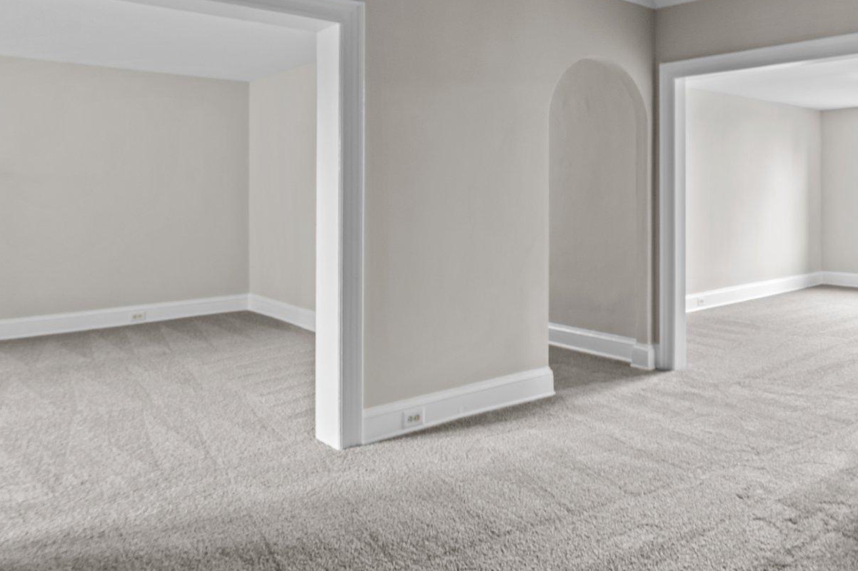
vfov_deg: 44.4
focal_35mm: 29
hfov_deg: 61.2
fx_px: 691
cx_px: 611
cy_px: 195
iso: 500
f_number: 8
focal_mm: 17
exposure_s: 1/2
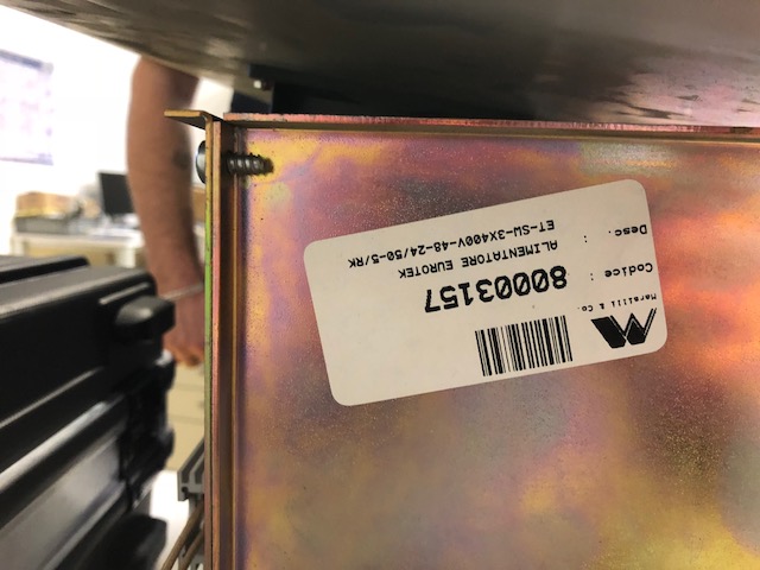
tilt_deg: -8.3
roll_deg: -2.9
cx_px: 380
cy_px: 285
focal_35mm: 28
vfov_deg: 49.7
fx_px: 615
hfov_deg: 63.4
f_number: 1.8
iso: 100
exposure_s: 1/14
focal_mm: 4
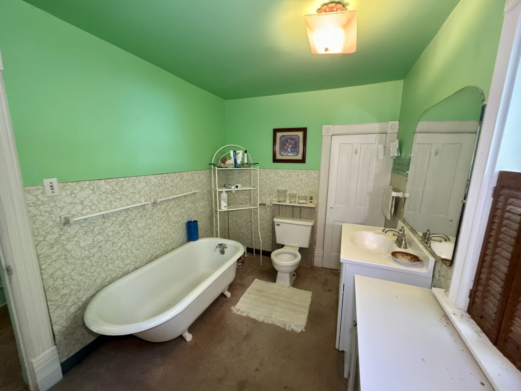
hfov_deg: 102.1
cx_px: 260
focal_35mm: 14
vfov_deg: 85.7
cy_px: 196
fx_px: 211
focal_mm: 2.22
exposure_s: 1/60
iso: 500
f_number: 2.2
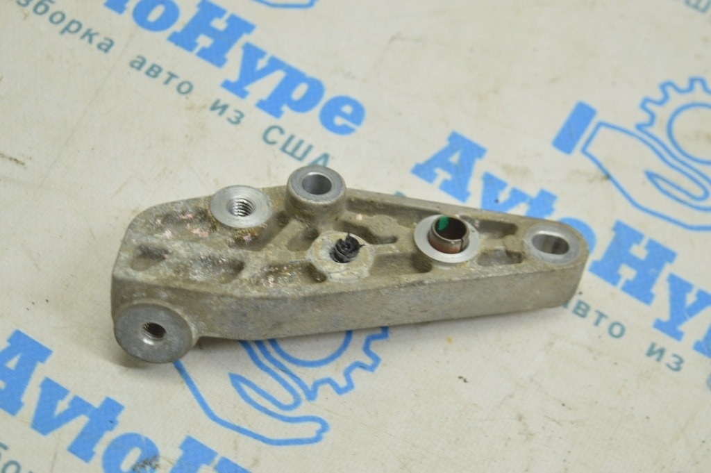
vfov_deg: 20.1
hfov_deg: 29.9
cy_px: 236
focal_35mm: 68
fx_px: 1332
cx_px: 356
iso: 400
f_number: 5.6
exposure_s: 1/20
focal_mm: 45
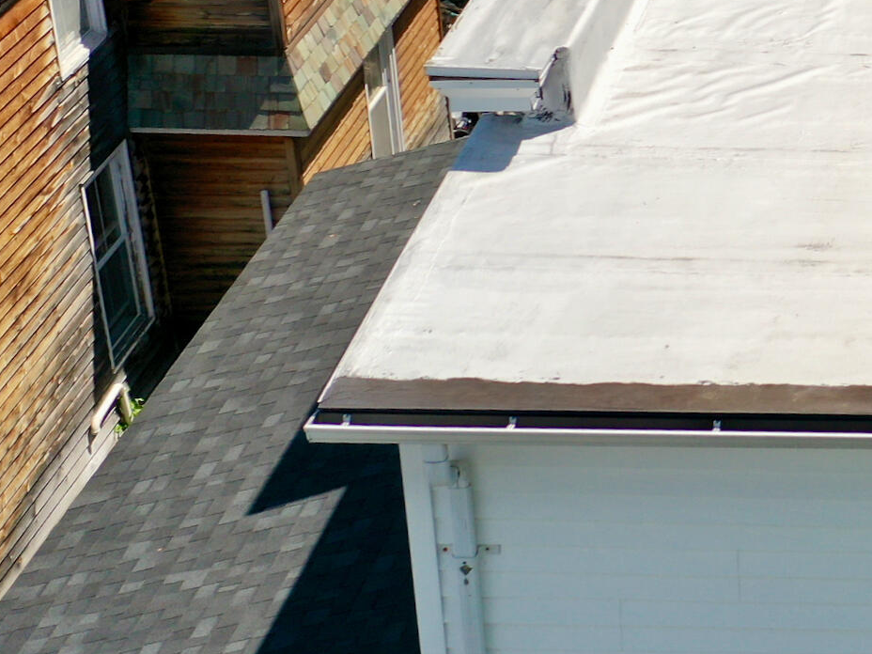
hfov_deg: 19.8
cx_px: 1275
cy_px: 1
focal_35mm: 87
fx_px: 2192
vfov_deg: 16.6
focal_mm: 10.26
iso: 100
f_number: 3.5
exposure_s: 1/80
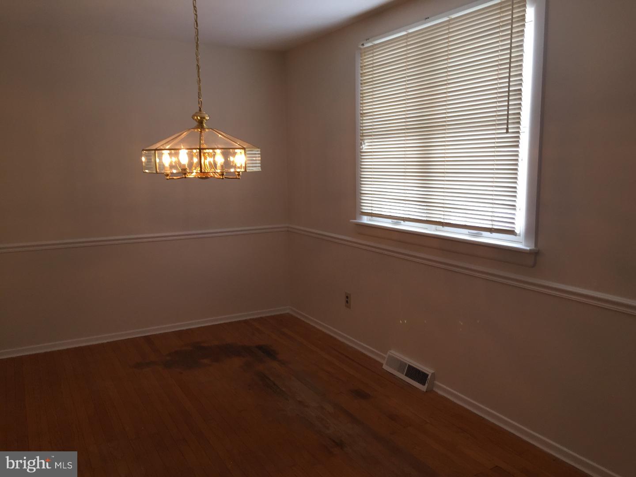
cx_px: 318
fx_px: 533
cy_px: 238
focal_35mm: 29
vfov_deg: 48.2
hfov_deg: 61.7
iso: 32
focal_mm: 4.15
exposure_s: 1/40
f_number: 2.2
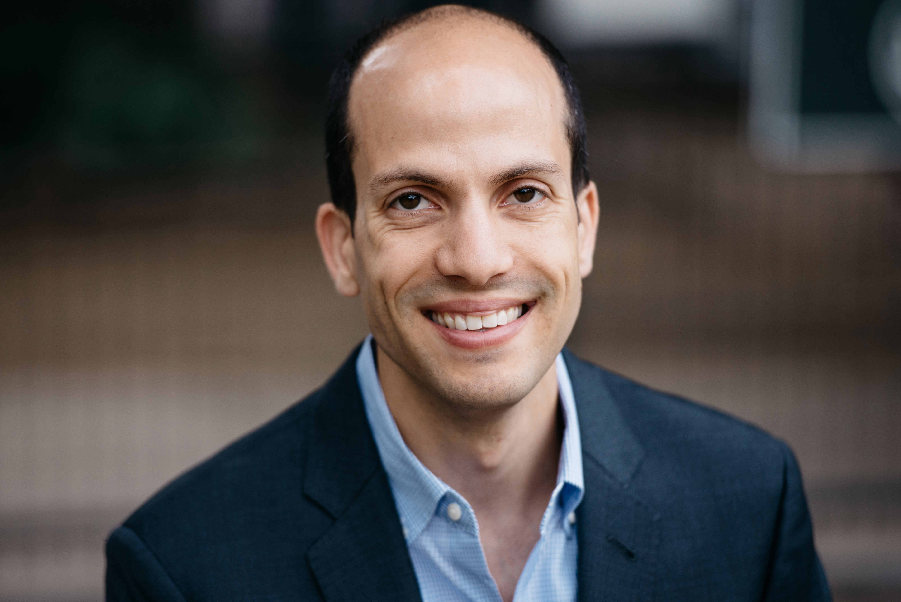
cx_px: 434
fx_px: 5383
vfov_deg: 6.4
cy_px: 318
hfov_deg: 9.6
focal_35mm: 215
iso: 320
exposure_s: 1/1250
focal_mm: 200
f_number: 2.8
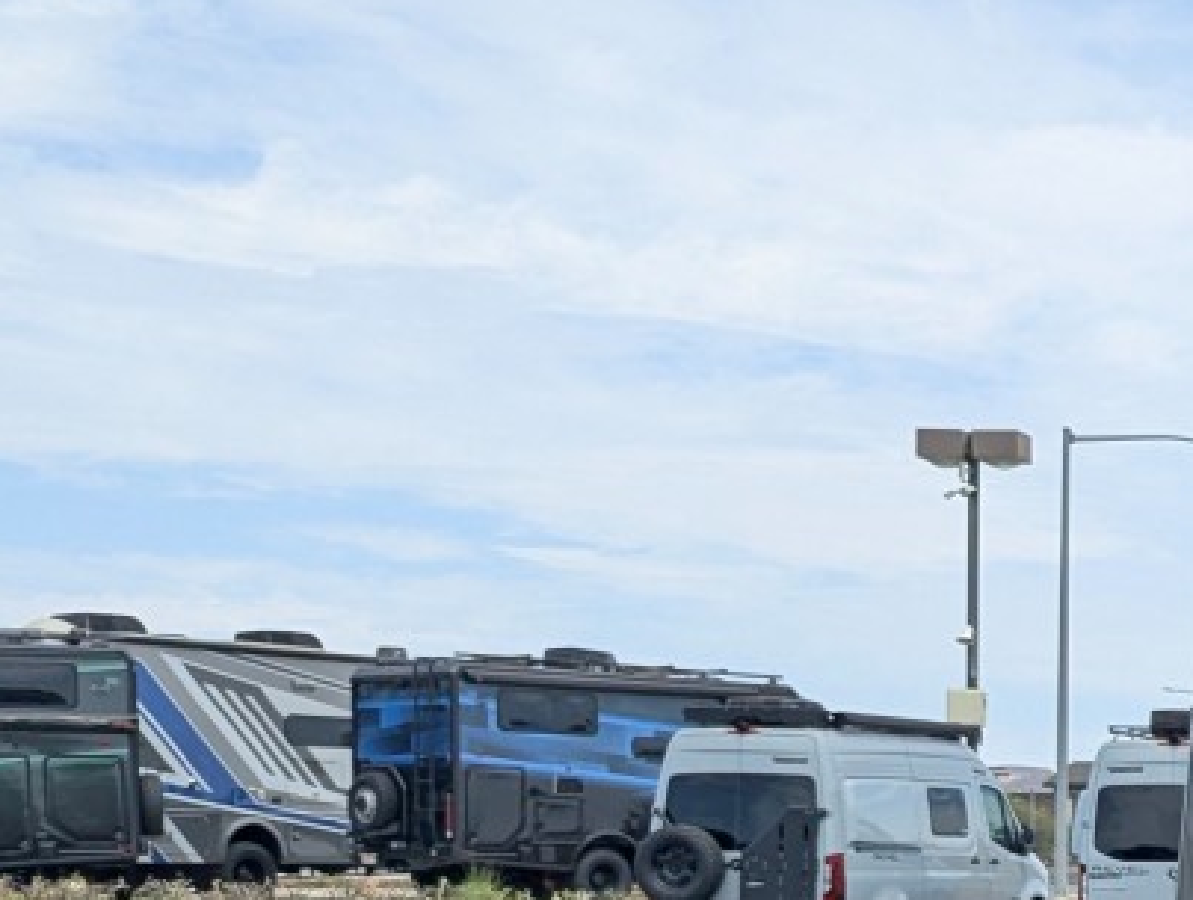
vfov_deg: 17.2
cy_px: 998
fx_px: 2866
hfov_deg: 19.1
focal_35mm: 83
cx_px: 2012
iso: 46
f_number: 1.85
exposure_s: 1/1550
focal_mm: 6.81
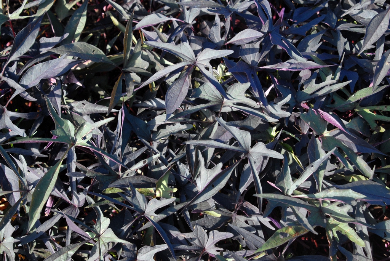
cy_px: 130
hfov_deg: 29.2
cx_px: 195
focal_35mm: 69
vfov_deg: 19.8
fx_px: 748
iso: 400
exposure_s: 1/160
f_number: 6.3
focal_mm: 46
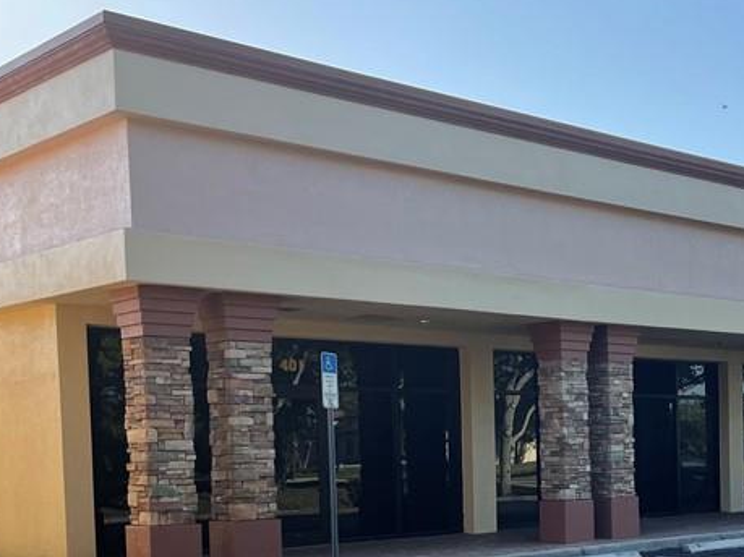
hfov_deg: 31.6
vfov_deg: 24.5
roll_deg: +1.0
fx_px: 1246
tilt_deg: -2.5
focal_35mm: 58
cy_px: 507
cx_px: 676
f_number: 1.6
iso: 32
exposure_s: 1/1984
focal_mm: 4.2
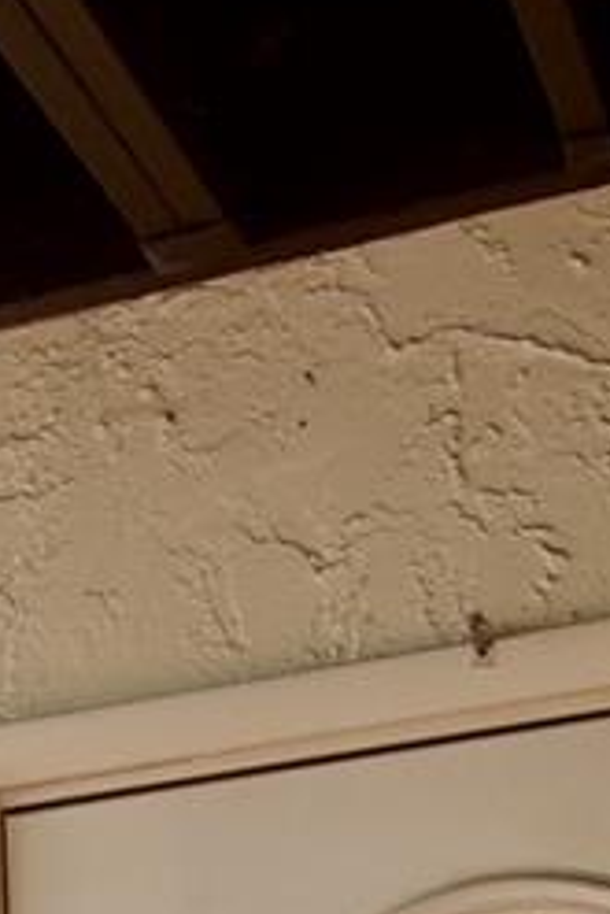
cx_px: -74
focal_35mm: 102
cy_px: 1754
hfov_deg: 13.2
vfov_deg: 16.1
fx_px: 2589
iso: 110
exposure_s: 1/125
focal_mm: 14
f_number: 5.6
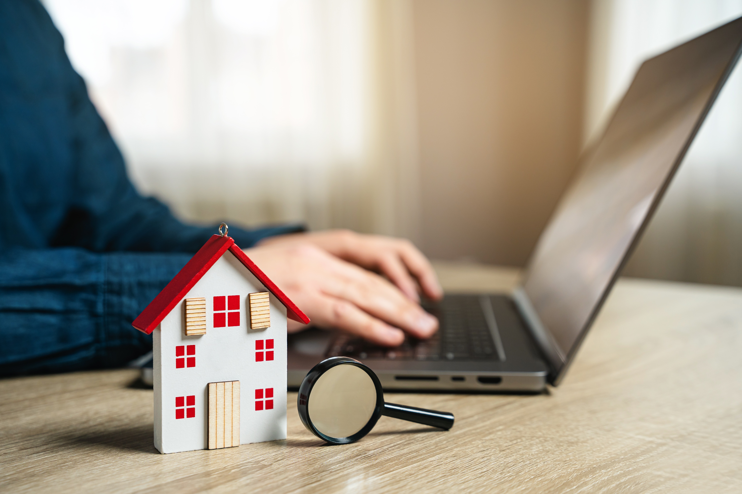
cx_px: 371
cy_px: 247
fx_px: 1004
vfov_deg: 27.7
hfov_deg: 40.6
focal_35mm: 49
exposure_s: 1/125
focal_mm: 48.7
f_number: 4
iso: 250
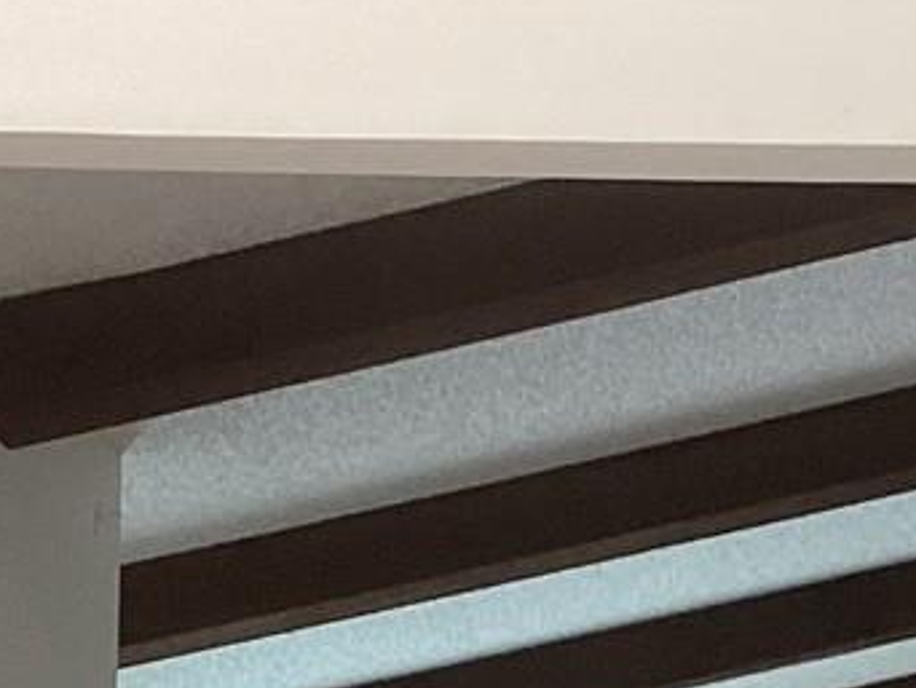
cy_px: 1333
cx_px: 715
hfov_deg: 13.5
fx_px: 3840
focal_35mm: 145
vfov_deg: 9.6
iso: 100
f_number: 2.4
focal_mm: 3.3
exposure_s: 1/60
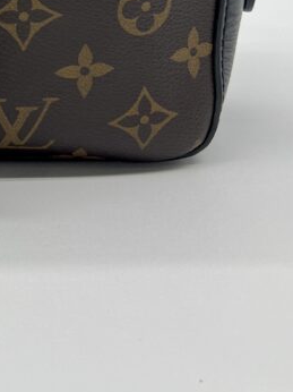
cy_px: -35
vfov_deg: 23.8
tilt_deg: -11.8
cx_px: -94
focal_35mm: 77
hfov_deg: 17.8
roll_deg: +0.5
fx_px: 870
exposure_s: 1/119
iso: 32
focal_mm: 5.7
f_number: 1.5
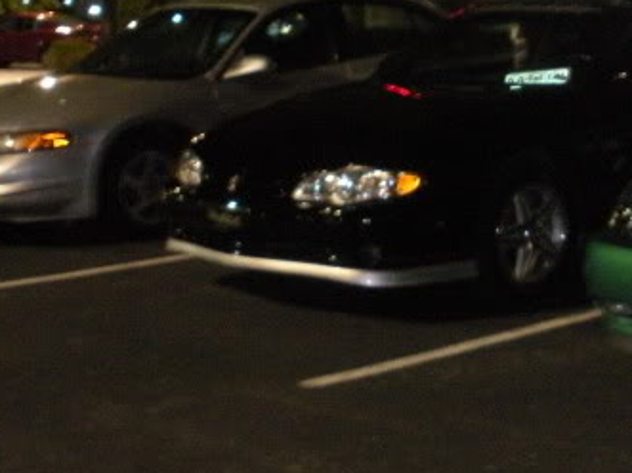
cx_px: 586
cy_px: 107
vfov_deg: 16.9
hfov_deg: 21.9
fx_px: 1588
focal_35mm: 87
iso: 400
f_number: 3.5
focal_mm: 6.3
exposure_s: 1/5.9
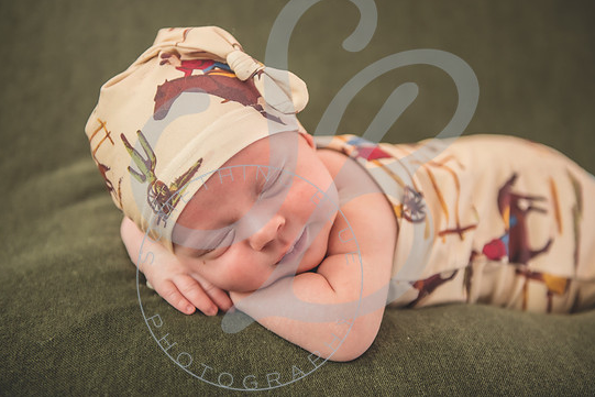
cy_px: 185
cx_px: 305
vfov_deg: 22.6
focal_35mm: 60
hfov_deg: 33.4
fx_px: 992
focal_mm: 56
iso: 400
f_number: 2.8
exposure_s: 1/125
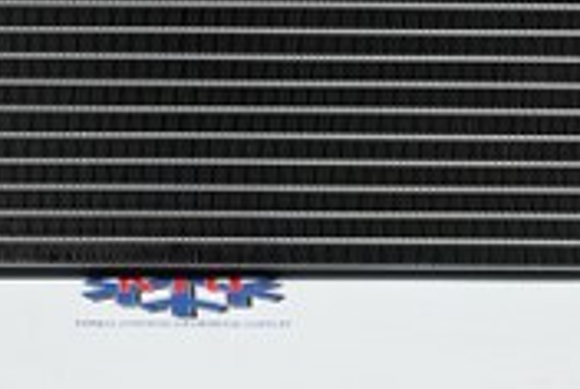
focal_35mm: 153
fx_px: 2469
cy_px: -185
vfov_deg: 8.8
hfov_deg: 13.4
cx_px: 188
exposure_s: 1/50
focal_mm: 30
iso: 560
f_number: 4.8
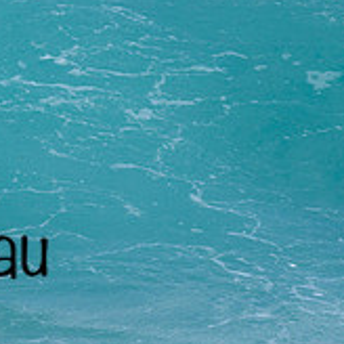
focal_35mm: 3301
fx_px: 37114
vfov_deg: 0.5
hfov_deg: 0.5
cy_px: 136
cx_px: -129
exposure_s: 1/2000
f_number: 6.3
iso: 400
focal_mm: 800
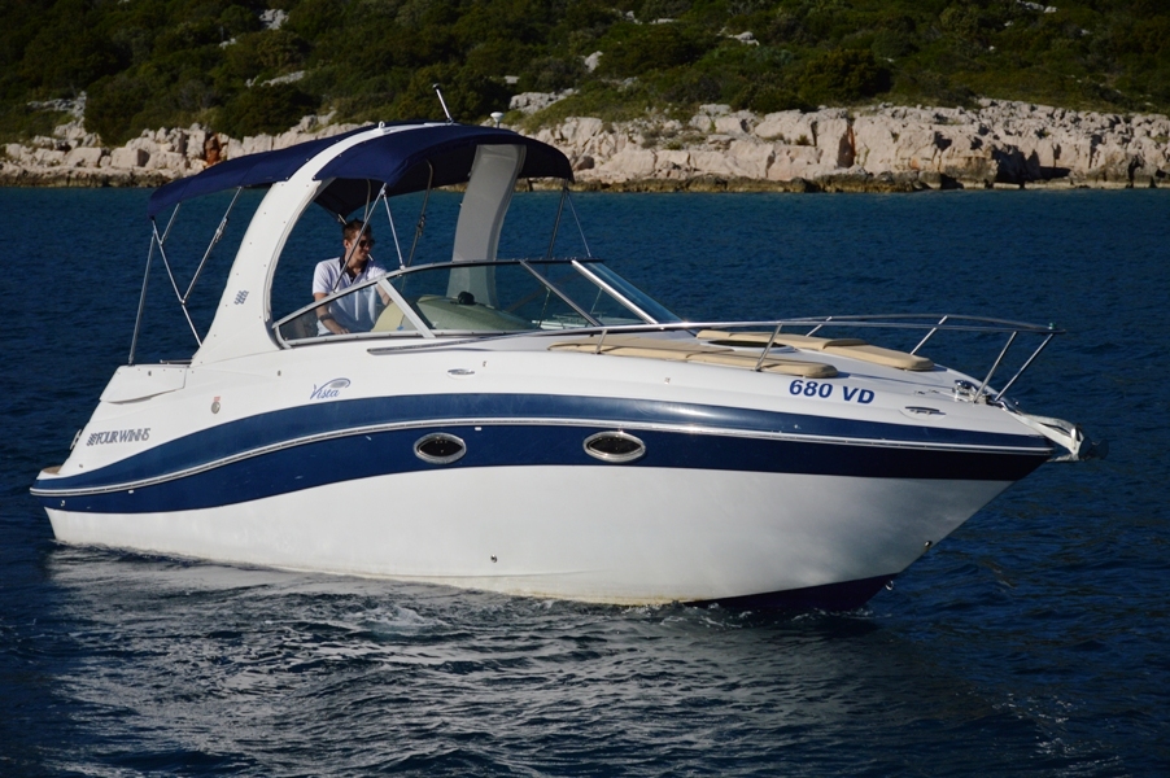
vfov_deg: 14.7
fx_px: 3020
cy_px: 389
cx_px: 585
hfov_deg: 21.9
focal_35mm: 93
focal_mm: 62
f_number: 5
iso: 160
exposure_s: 1/4000
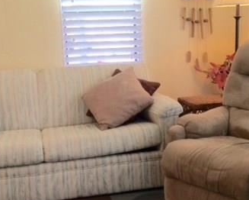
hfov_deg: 30.9
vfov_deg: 25.0
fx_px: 450
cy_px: 98
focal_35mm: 61
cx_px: 135
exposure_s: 1/40
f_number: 2.4
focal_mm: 3.3
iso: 32
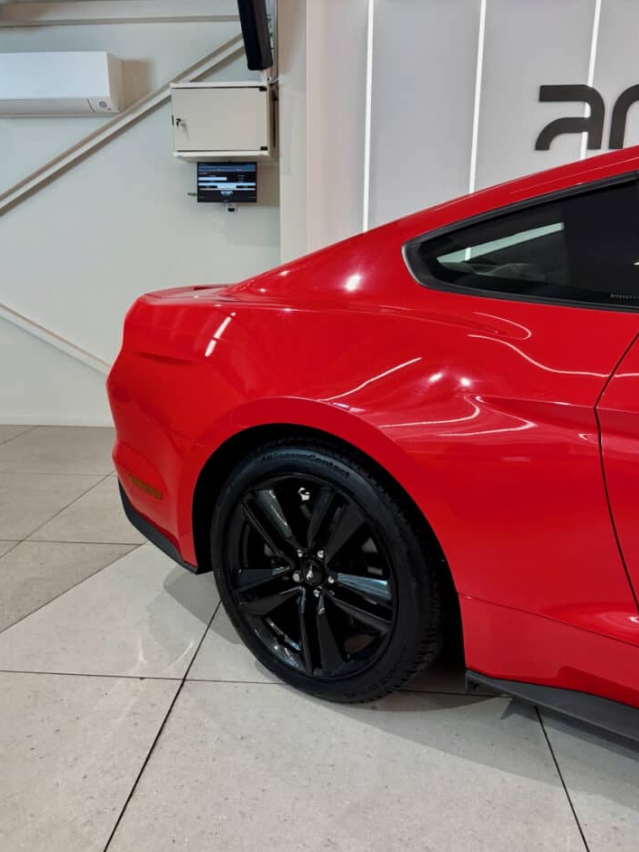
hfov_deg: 51.4
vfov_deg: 65.2
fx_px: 664
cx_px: 311
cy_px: 462
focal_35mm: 27
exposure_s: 1/100
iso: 160
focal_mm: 6.76
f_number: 1.78
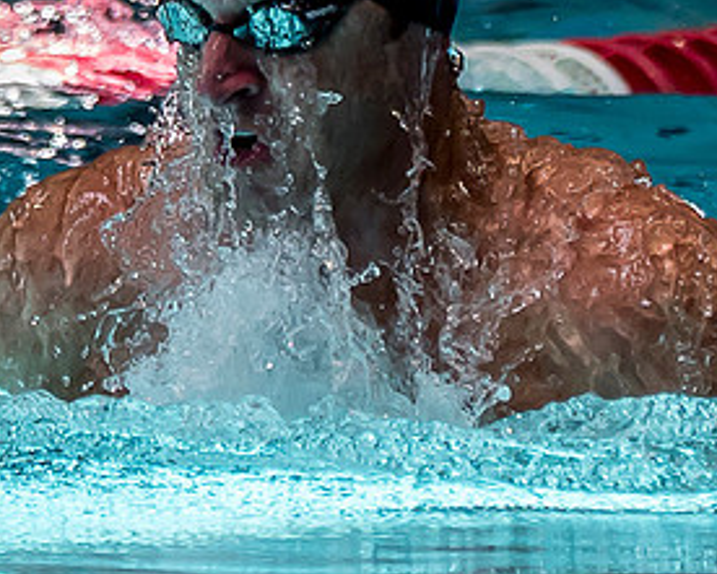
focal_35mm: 2148
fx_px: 45598
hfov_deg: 0.9
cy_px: 456
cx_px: 285
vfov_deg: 0.7
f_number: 2.8
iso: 640
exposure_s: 1/1000
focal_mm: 200
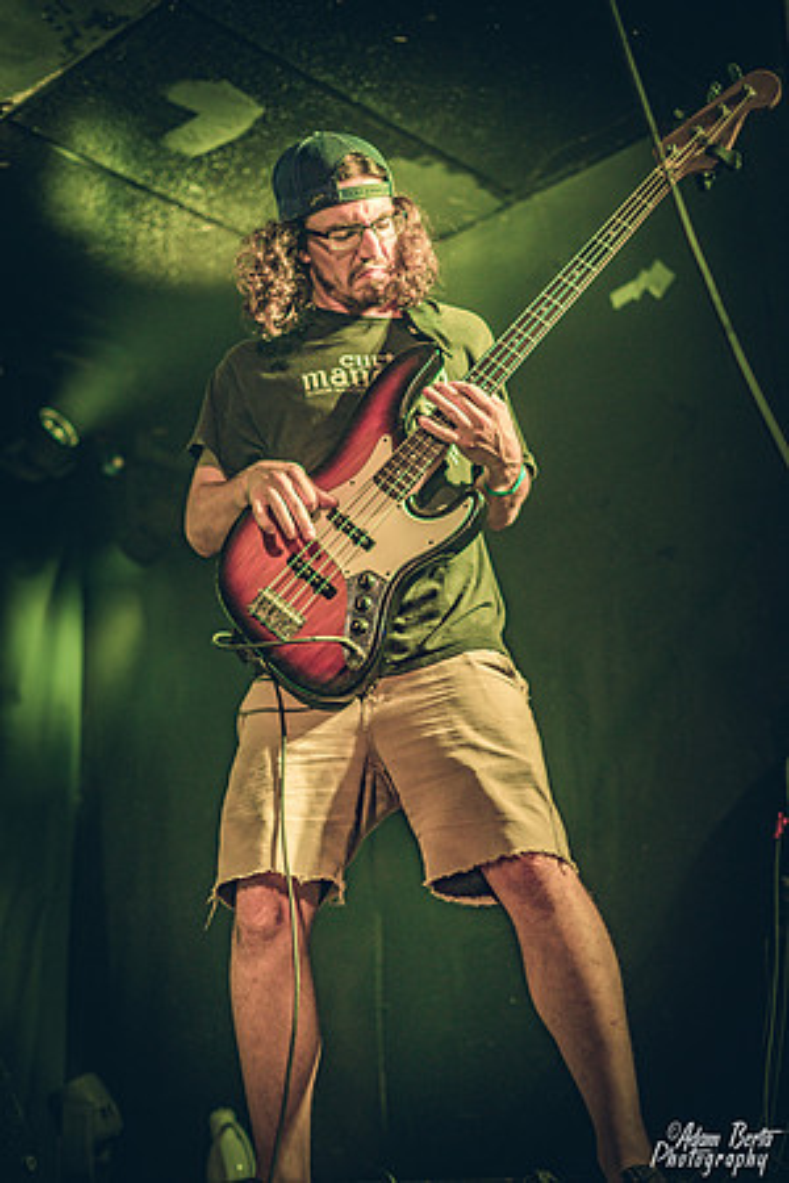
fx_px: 1644
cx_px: 394
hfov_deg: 27.0
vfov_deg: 39.6
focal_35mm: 50
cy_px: 592
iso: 1600
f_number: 1.8
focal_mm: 50
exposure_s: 1/160
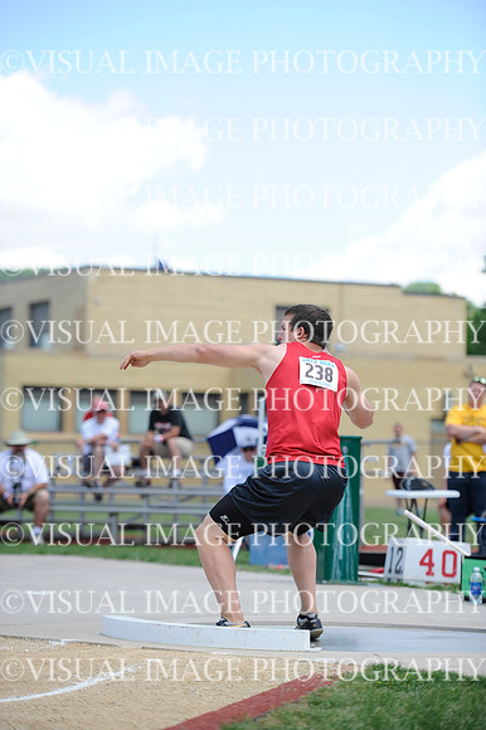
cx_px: 243
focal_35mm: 120
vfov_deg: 17.1
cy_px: 365
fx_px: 2433
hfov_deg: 11.4
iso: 400
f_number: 2.8
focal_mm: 120
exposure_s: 1/2500
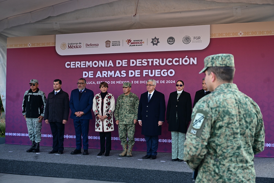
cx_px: 137
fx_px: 350
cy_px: 92
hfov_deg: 42.7
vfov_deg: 29.2
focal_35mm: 46
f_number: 4.5
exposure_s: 1/250
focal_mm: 46
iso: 640
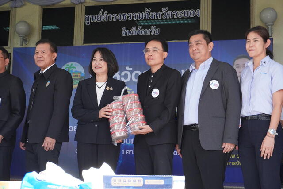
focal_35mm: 64
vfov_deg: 21.1
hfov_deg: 31.2
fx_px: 507
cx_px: 142
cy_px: 94
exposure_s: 1/320
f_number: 6.3
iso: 1250
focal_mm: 43
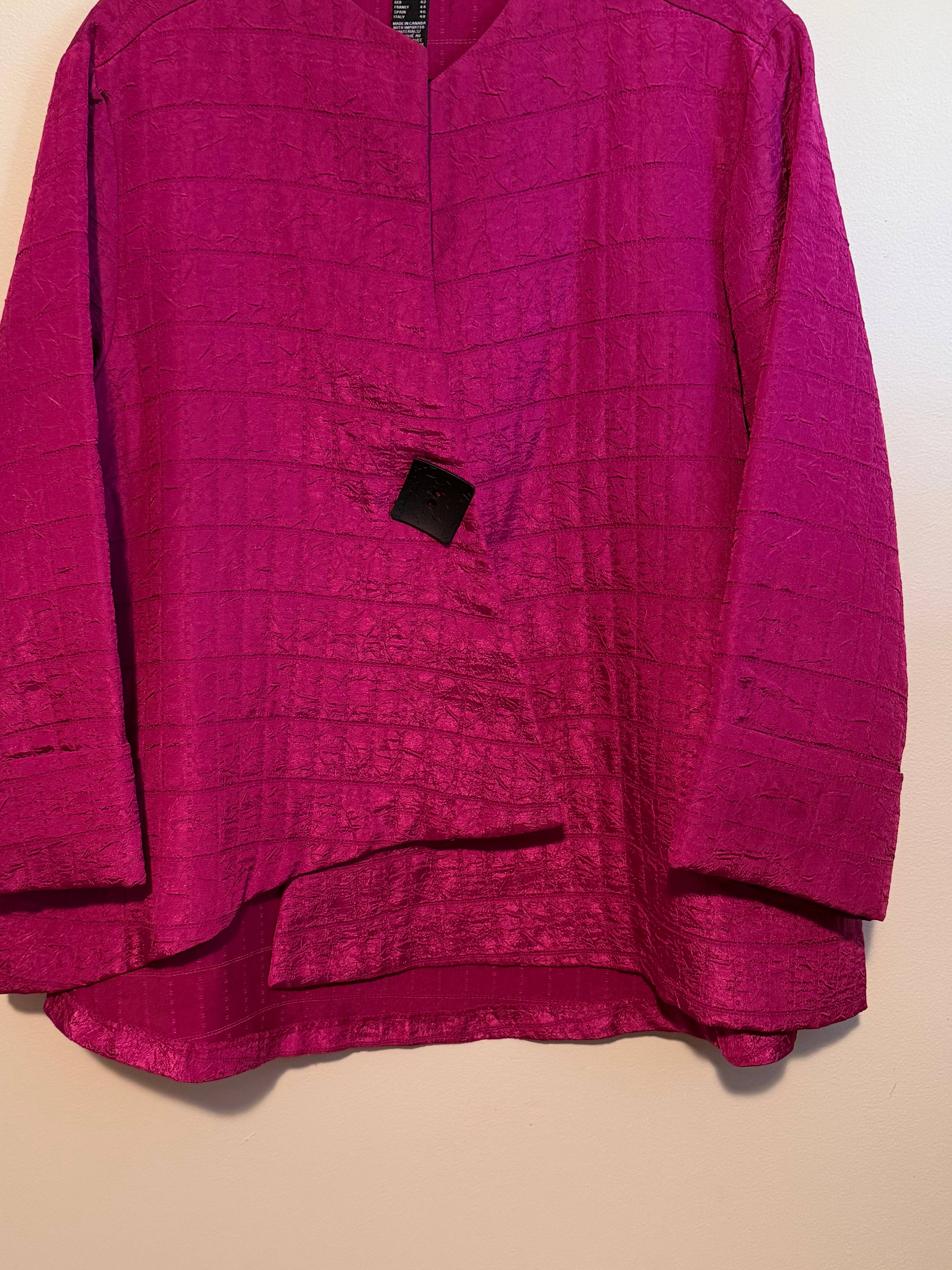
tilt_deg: -12.5
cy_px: 634
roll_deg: -0.7
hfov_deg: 42.3
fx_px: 1210
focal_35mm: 33
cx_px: 307
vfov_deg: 55.4
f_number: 1.78
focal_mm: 6.76
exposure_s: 1/60
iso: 320
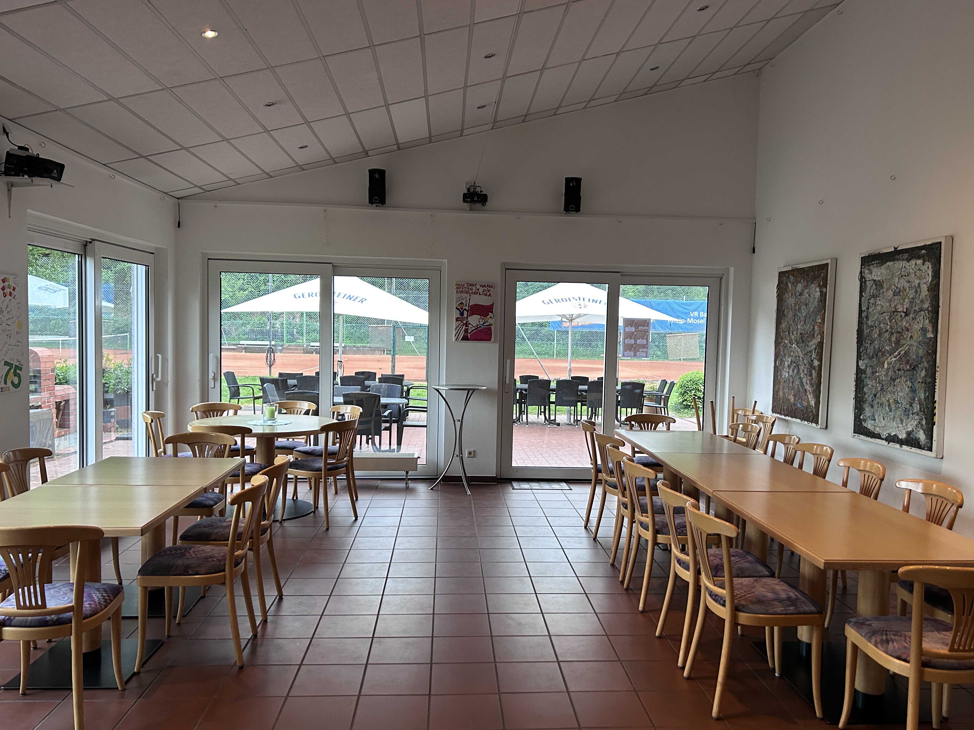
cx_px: 500
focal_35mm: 27
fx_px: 760
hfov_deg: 65.3
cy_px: 359
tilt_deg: -3.0
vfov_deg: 51.3
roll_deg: -0.9
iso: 200
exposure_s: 1/50
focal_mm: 5.7
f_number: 1.5
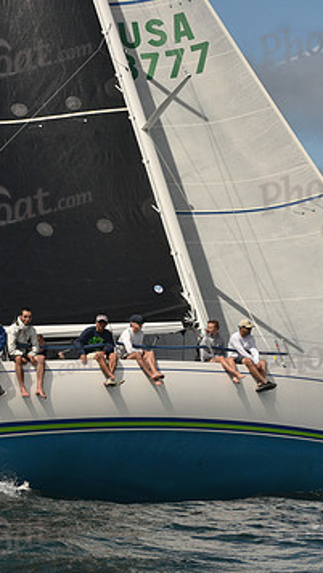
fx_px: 1811
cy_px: 280
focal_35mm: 119
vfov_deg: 18.0
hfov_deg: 10.2
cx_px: 177
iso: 320
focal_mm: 70
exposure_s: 1/800
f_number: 8
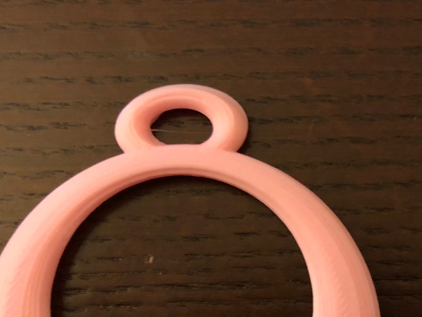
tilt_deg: -85.1
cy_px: 308
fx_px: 768
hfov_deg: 29.2
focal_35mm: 63
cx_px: 399
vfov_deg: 22.5
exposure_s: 1/4
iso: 125
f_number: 1.8
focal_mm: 4
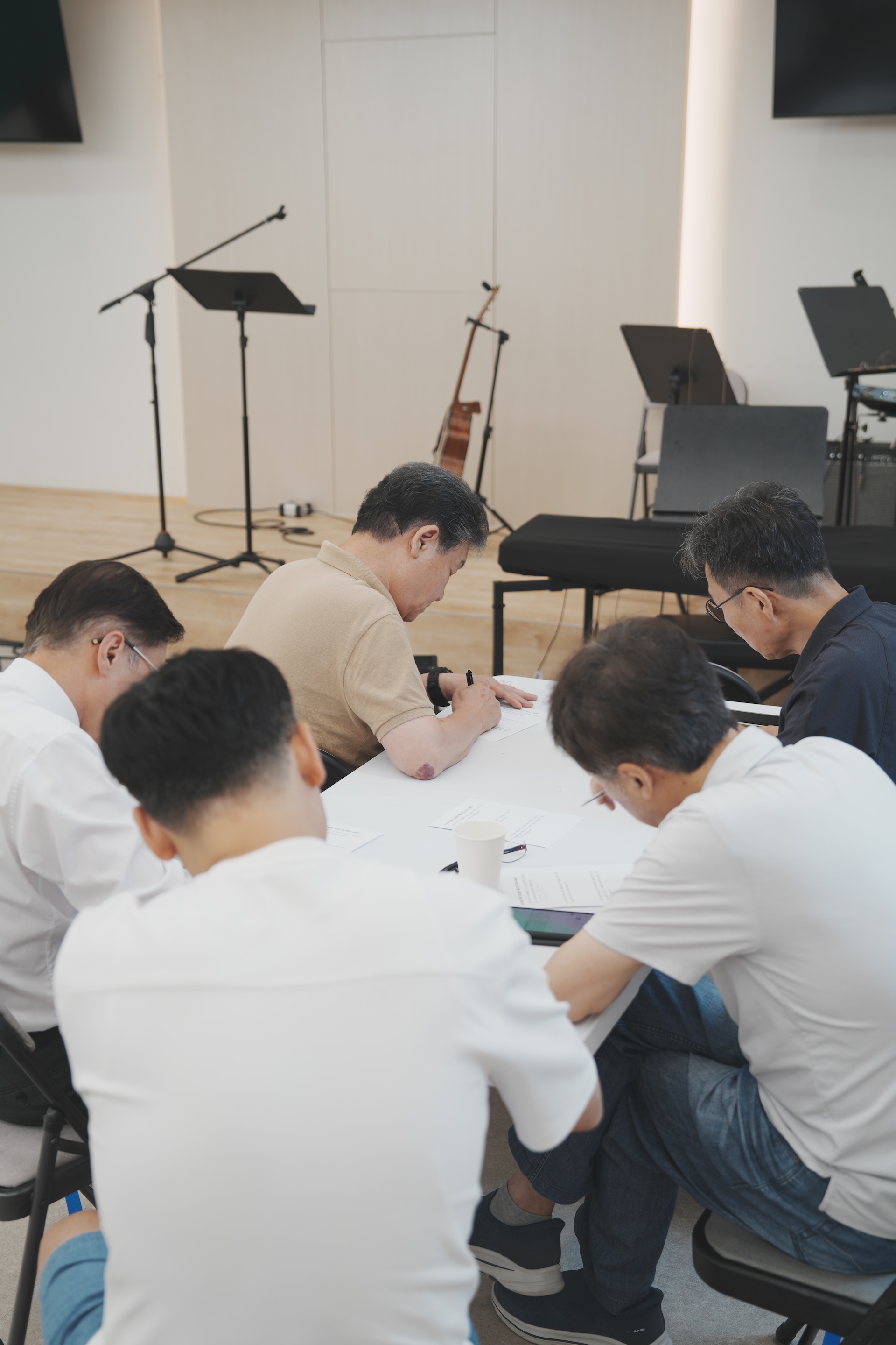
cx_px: 448
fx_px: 1568
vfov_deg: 46.4
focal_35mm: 42
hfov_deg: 31.9
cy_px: 672
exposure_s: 1/50
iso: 125
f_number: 2.8
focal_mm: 42
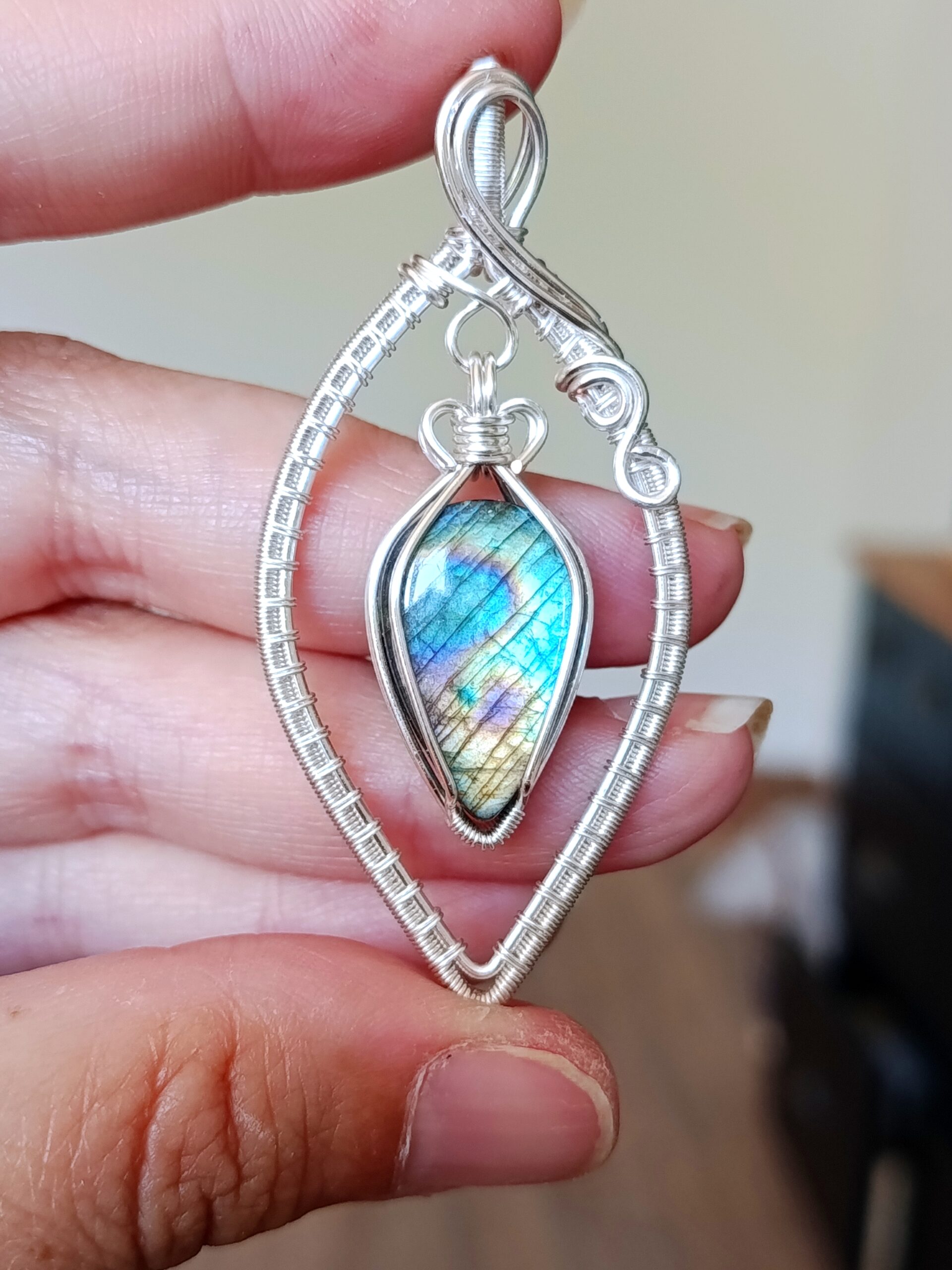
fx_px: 1760
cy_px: 635
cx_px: 476
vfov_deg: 39.7
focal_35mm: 48
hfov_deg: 30.3
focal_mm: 5.24
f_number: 1.7
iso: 1000
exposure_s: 1/100
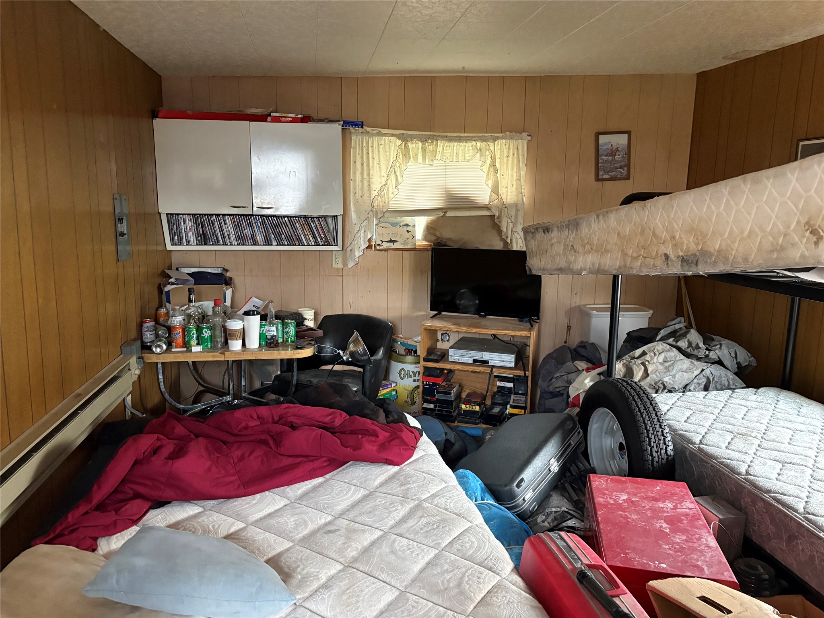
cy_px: 309
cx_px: 412
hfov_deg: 67.3
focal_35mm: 26
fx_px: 619
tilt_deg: -8.7
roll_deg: -0.6
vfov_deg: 53.1
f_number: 1.6
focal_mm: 5.96
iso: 640
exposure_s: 1/37
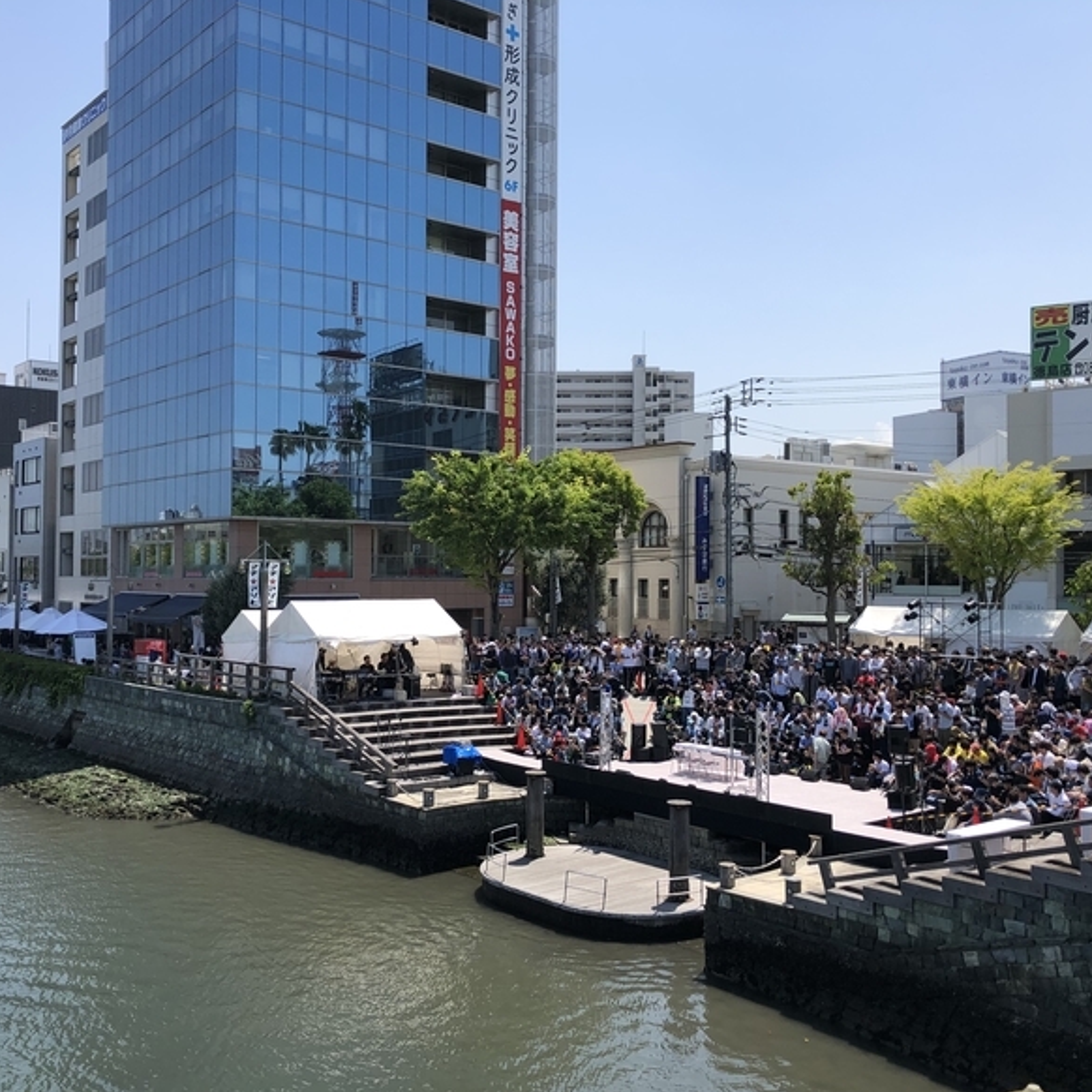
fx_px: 1213
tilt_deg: +1.9
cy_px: 557
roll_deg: -0.6
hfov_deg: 48.4
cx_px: 516
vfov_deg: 48.4
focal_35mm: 34
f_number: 1.8
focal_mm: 3.99
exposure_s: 1/2000
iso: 20
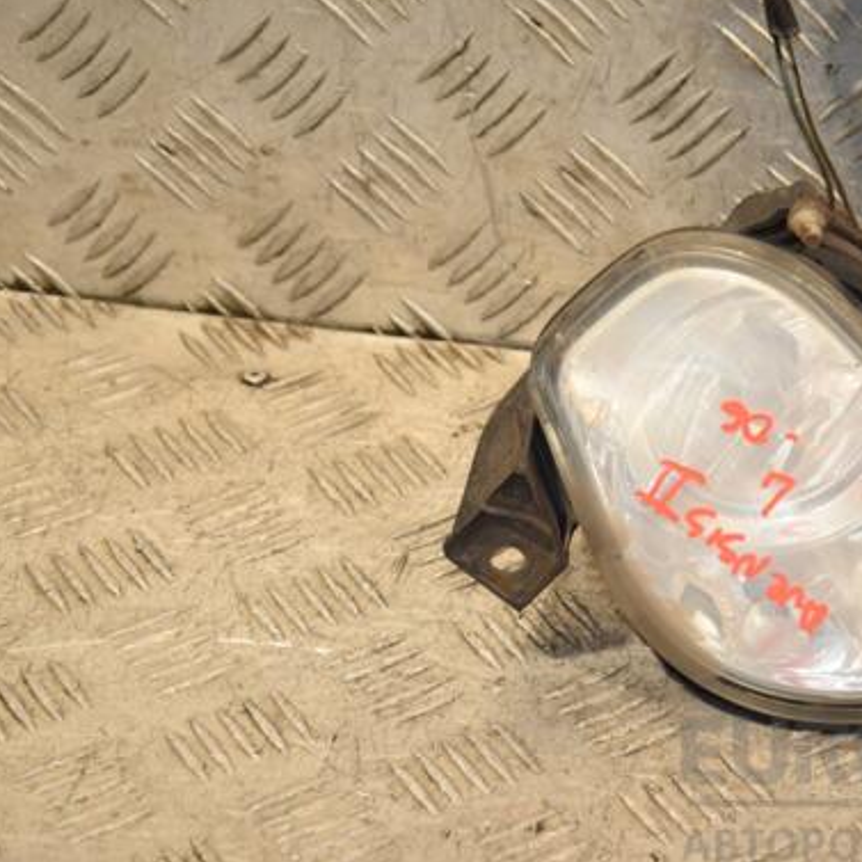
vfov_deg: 13.0
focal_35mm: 134
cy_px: 446
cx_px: 638
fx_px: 3775
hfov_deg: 13.0
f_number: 5.6
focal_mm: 66
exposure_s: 1/200
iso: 800
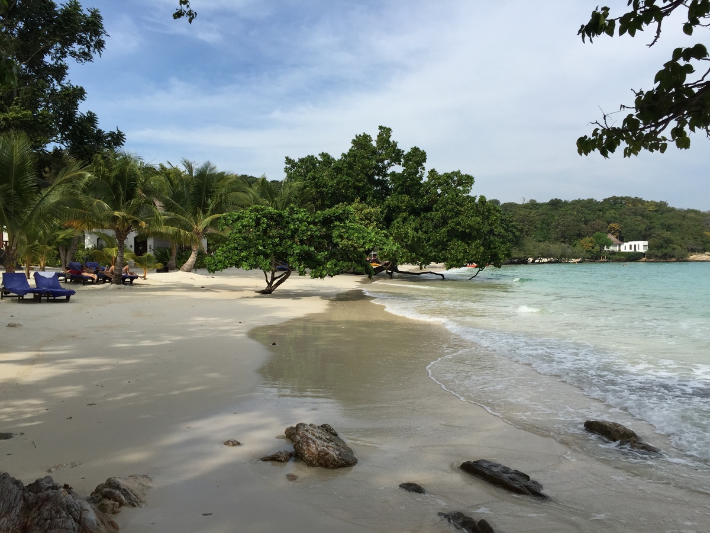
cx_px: 355
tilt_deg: -1.0
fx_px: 595
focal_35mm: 29
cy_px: 266
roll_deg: -0.4
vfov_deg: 48.2
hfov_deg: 61.7
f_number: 2.2
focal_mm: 4.15
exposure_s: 1/2326
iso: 32
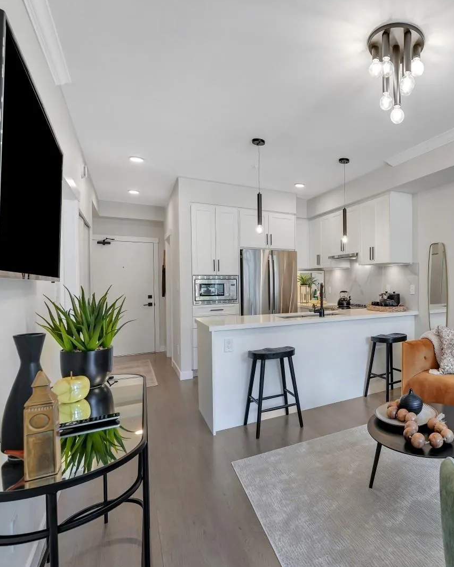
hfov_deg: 61.7
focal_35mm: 20
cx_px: 371
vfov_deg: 80.4
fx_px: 336
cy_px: 281
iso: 400
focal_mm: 14
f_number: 8
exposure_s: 1/25
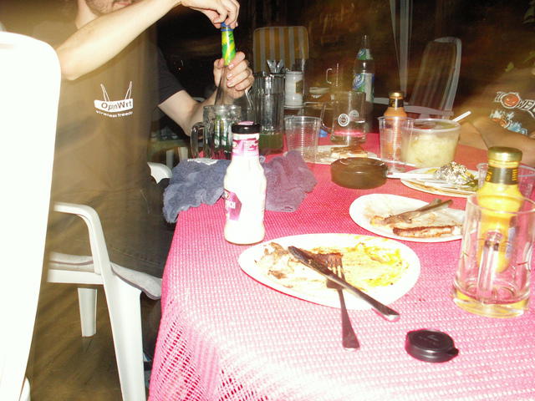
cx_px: 268
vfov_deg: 40.7
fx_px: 541
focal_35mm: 35
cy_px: 200
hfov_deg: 52.6
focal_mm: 5.86
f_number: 2.8
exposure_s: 2
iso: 100
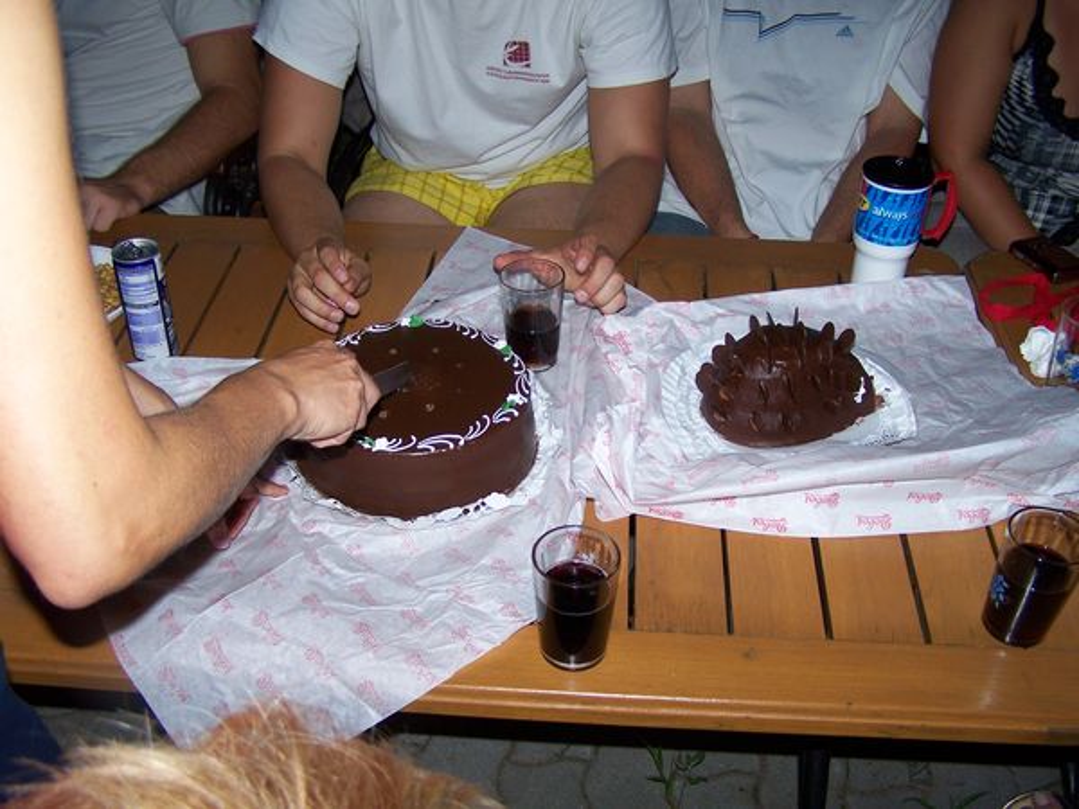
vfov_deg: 37.7
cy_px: 404
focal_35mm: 38
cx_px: 540
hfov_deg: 49.0
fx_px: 1184
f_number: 2.8
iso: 80
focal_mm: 6.3
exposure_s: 1/60
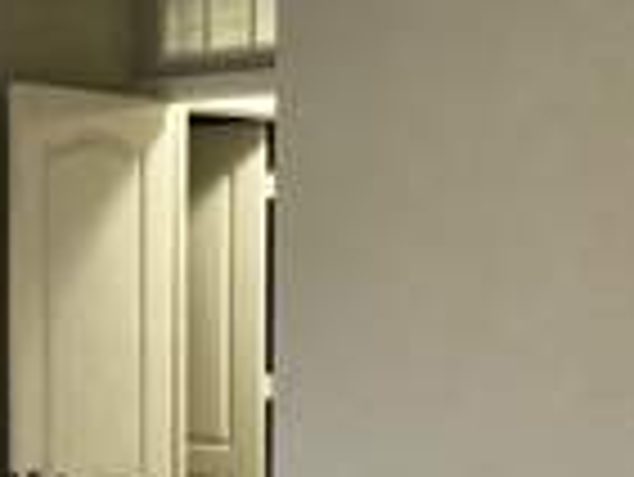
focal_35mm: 95
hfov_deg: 18.6
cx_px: -274
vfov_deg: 15.5
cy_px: 371
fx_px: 1741
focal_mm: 4
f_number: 1.8
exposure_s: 1/30
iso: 40
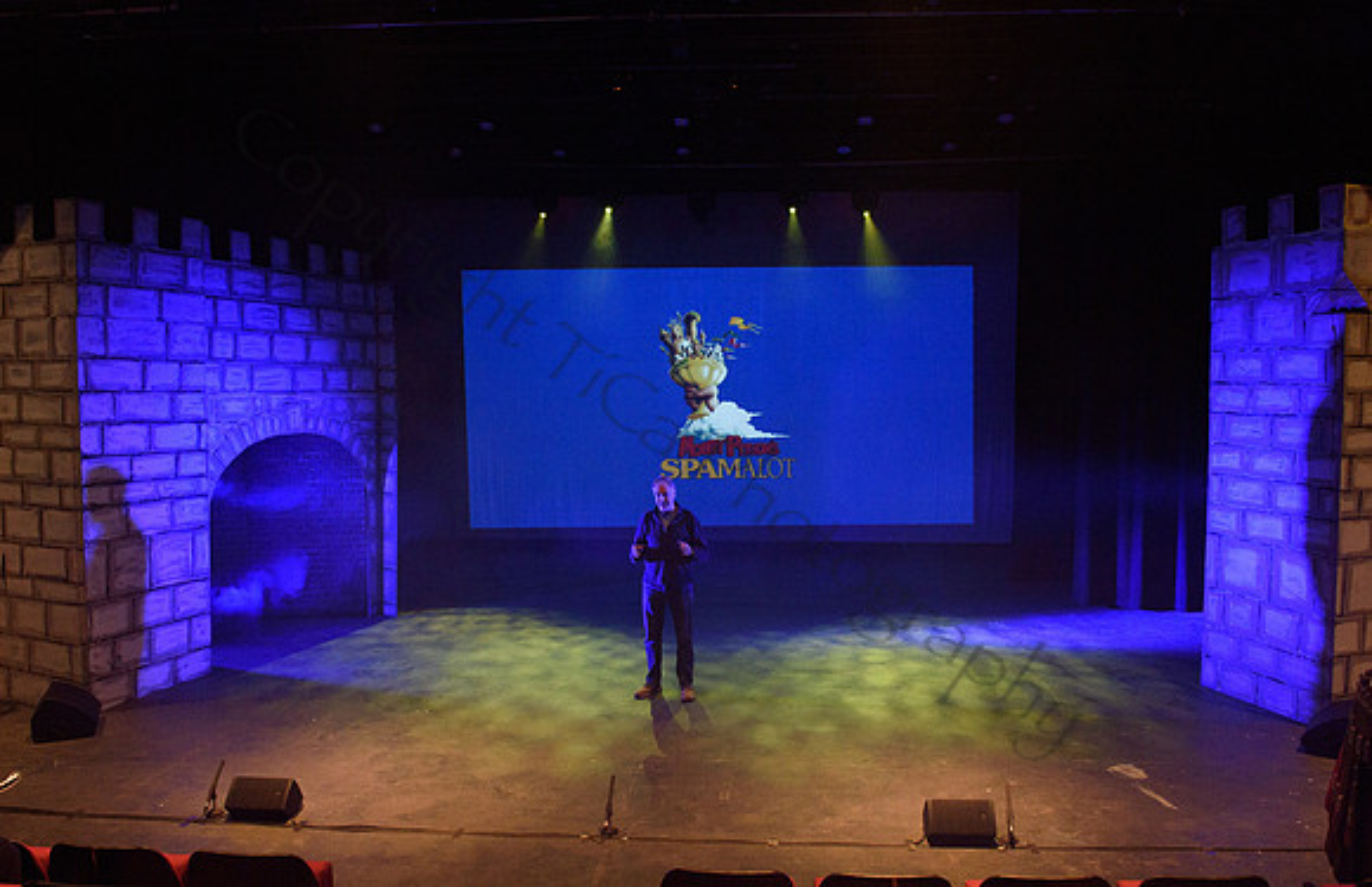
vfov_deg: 47.4
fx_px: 1009
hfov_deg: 68.4
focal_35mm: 27
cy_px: 441
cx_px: 700
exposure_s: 1/60
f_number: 3.5
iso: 1250
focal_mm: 24
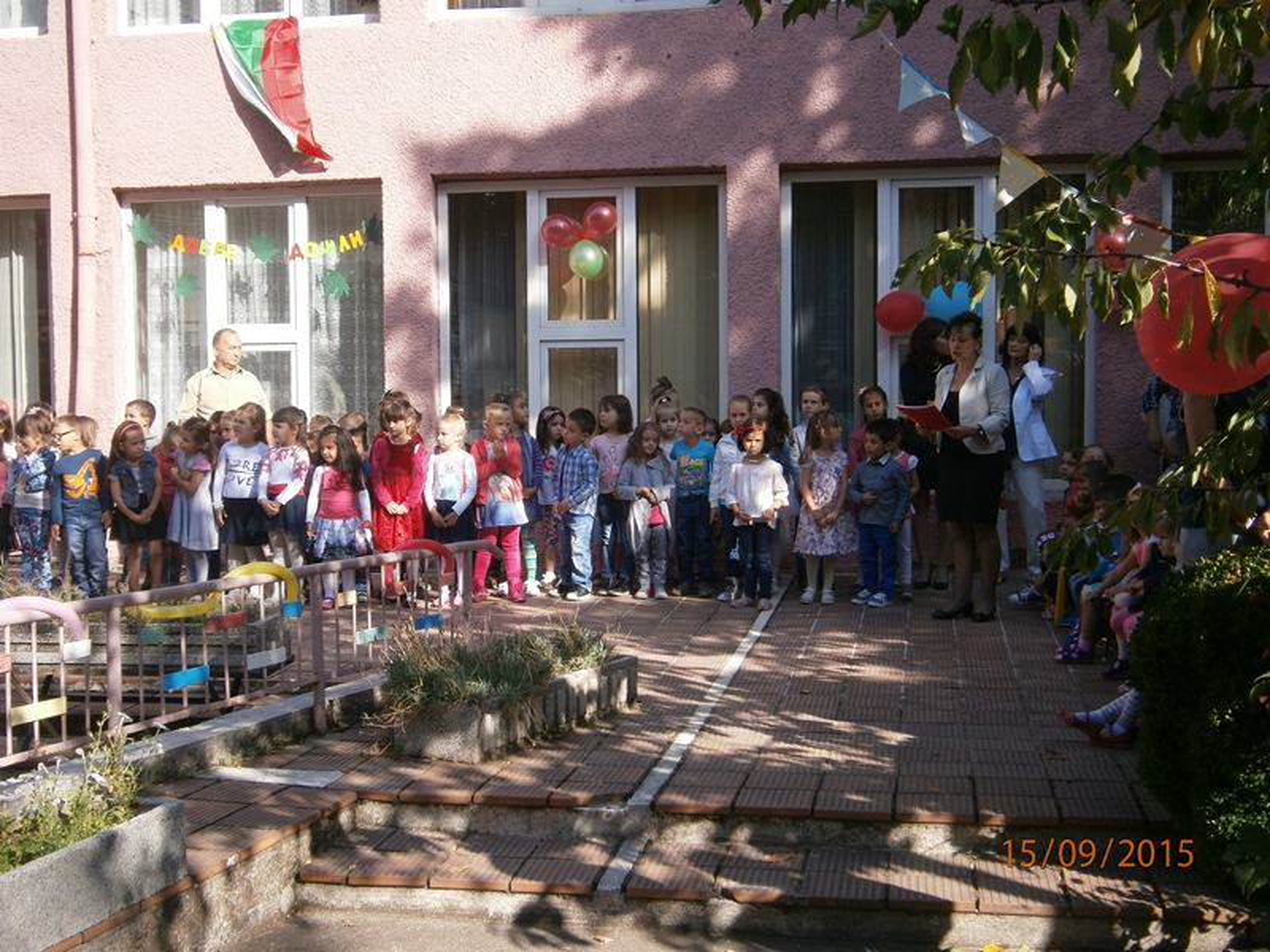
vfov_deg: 30.9
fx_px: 1724
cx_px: 635
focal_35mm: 47
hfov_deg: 40.4
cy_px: 476
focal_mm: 8.3
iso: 80
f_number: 3.4
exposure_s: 1/320
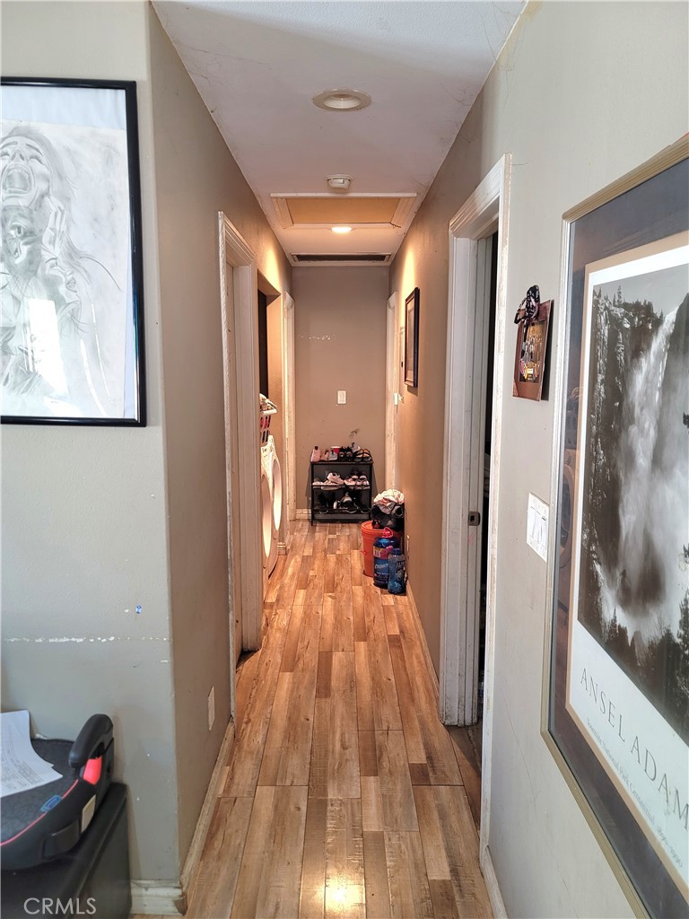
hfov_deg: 54.9
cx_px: 344
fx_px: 663
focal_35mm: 25
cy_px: 460
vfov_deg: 69.4
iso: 320
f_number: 1.8
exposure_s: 1/40
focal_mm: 7
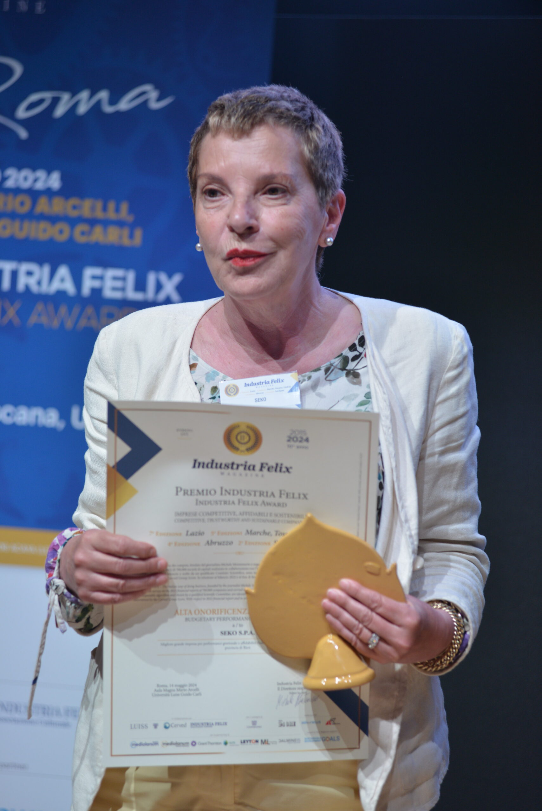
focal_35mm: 155
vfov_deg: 13.2
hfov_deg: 8.9
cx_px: 271
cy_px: 406
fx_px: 3497
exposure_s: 1/180
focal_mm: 155
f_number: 3.3
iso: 800
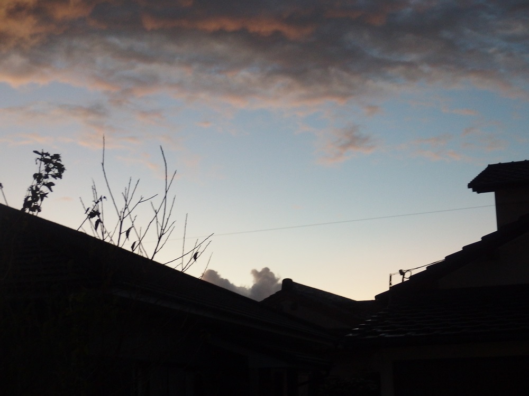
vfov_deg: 21.9
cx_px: 264
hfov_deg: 29.0
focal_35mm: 67
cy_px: 198
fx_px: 1024
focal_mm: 12.1
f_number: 2.3
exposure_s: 1/20
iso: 500
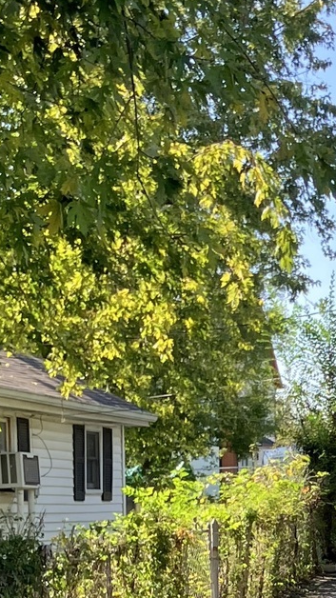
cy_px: 642
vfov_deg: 18.5
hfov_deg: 10.5
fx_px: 1775
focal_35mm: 112
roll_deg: -1.0
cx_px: 465
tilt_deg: -3.4
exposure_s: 1/382
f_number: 1.8
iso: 32
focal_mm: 3.99
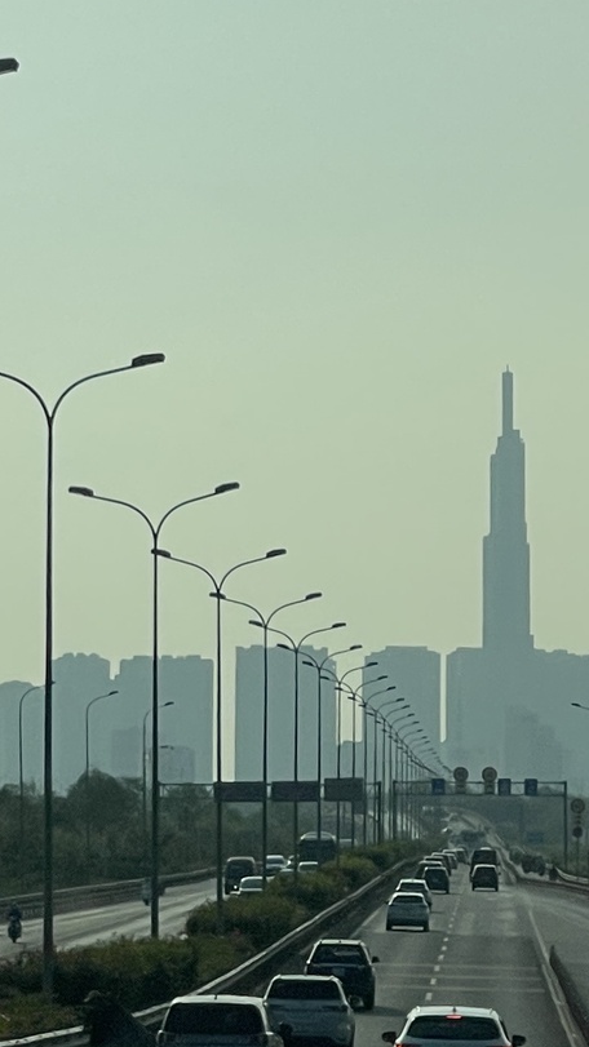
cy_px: 418
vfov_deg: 9.8
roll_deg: -0.9
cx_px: 248
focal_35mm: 220
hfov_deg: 5.5
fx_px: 6110
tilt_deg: +4.3
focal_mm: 7.5
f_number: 2.2
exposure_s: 1/5000
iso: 20
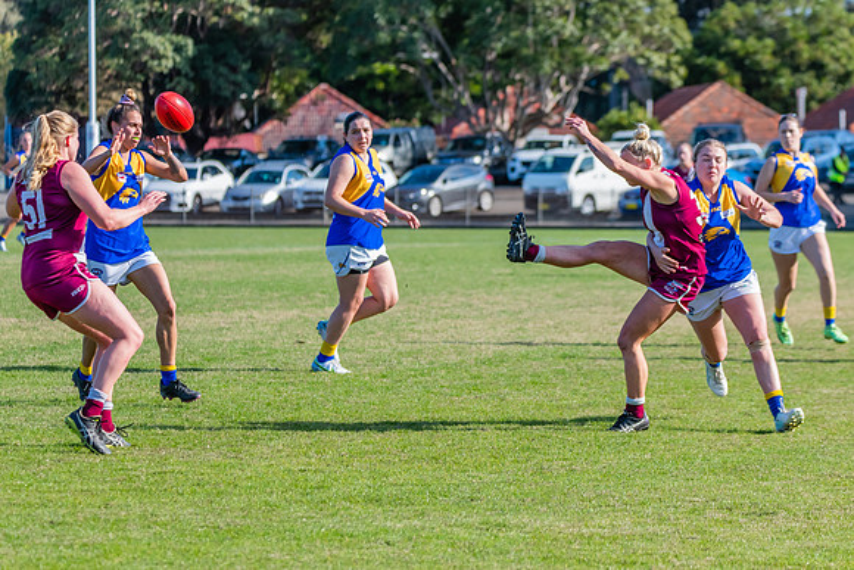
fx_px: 4814
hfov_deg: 10.1
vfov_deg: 6.8
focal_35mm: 203
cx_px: 510
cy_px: 321
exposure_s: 1/1600
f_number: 5.6
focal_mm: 170
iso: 800
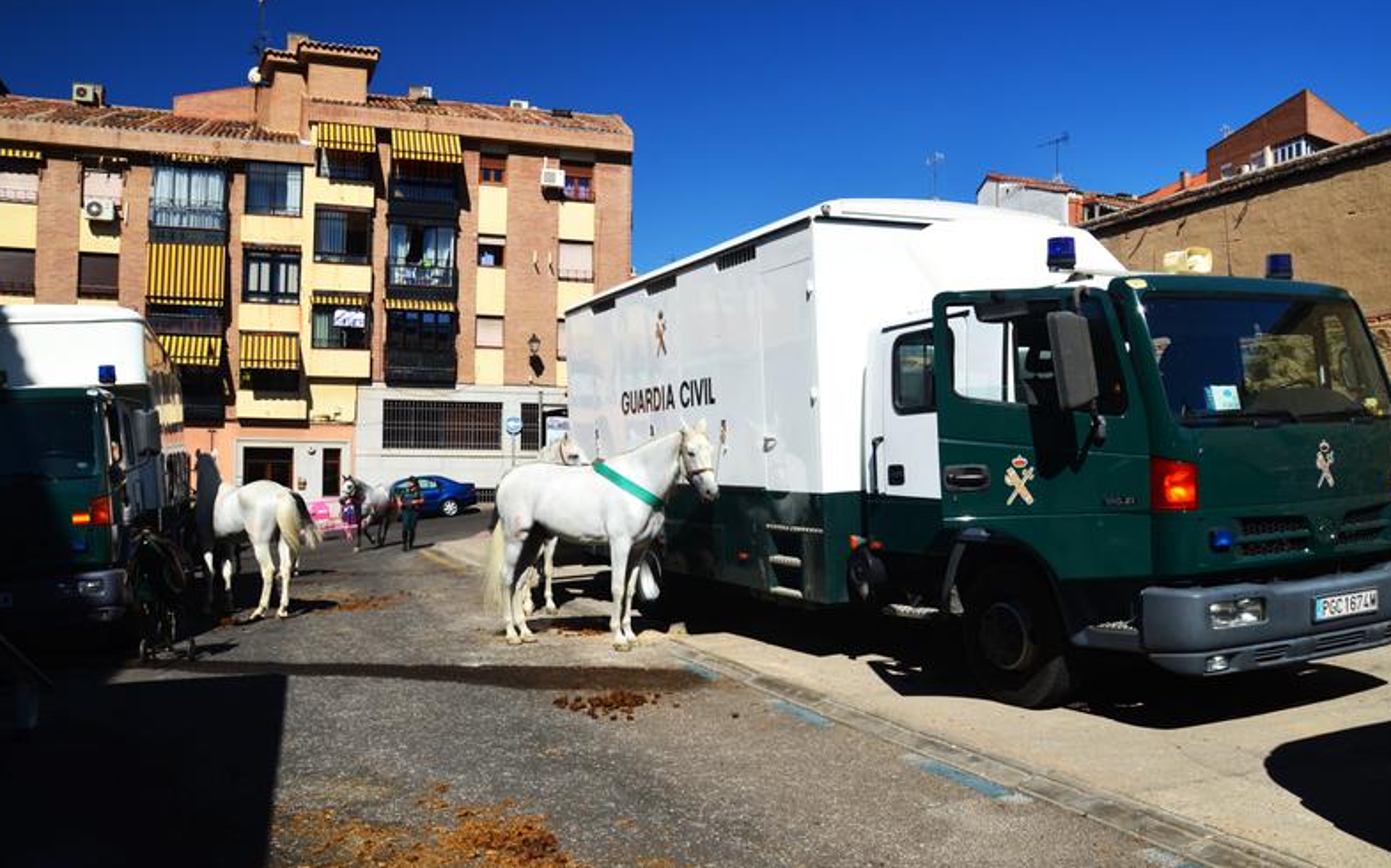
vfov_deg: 44.5
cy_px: 434
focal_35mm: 28
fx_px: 1061
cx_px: 693
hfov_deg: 66.5
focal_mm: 18
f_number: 10
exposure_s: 1/250
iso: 250
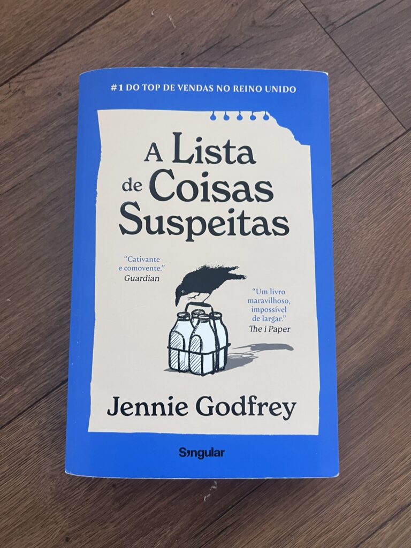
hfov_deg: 53.1
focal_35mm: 26
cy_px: 274
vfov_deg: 67.3
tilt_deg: -83.9
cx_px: 206
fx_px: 412
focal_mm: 5.7
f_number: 1.5
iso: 160
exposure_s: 1/60
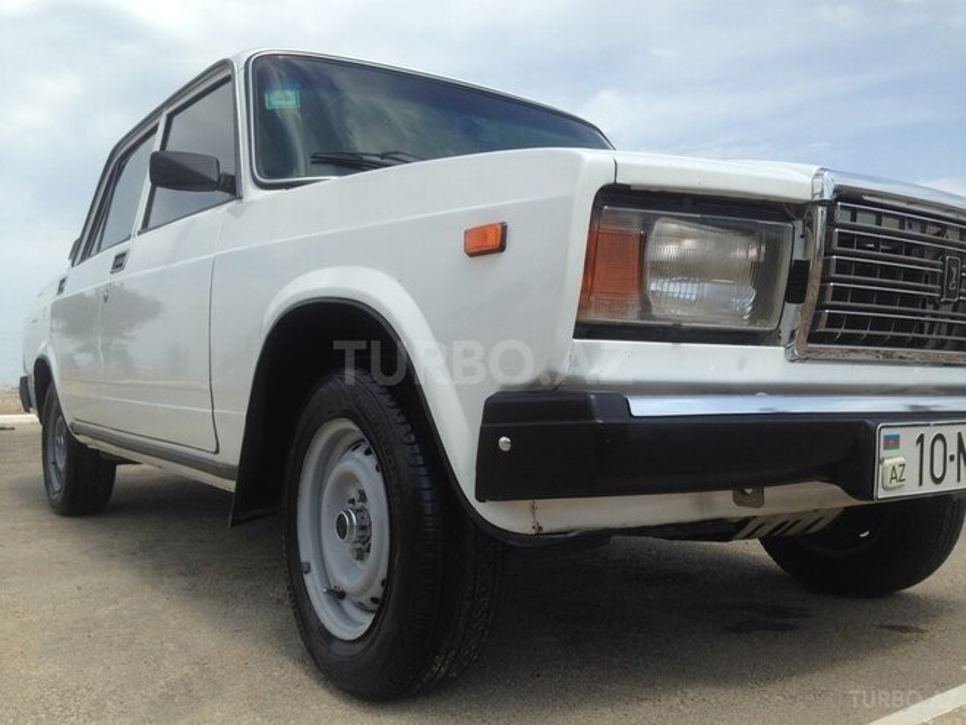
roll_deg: -0.2
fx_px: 921
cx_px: 483
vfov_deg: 42.9
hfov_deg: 55.4
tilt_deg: +1.3
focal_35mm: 33
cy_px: 362
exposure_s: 1/1595
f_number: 2.4
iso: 50
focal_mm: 4.12
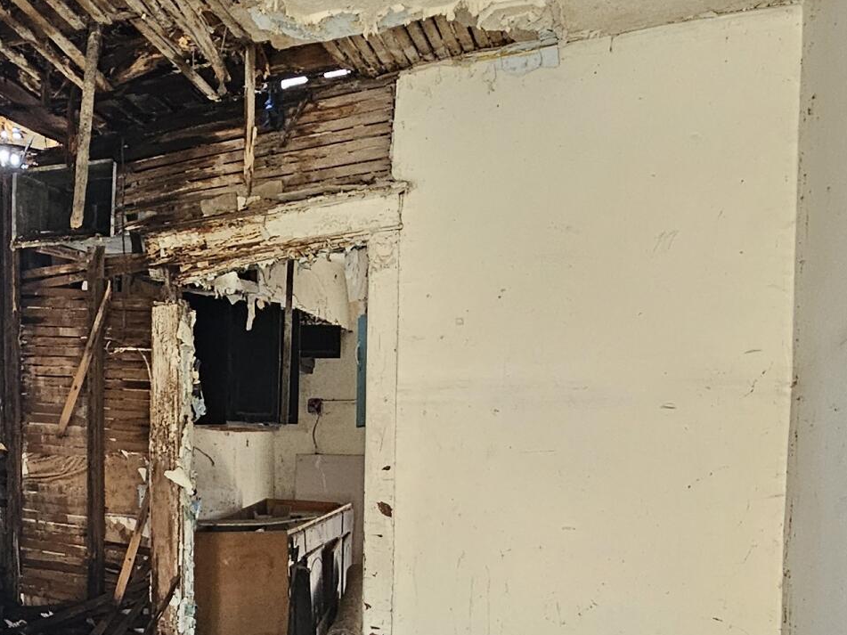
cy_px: 553
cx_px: 52
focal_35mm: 41
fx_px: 1003
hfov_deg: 41.4
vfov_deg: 33.5
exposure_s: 1/30
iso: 400
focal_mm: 2.2
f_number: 2.2
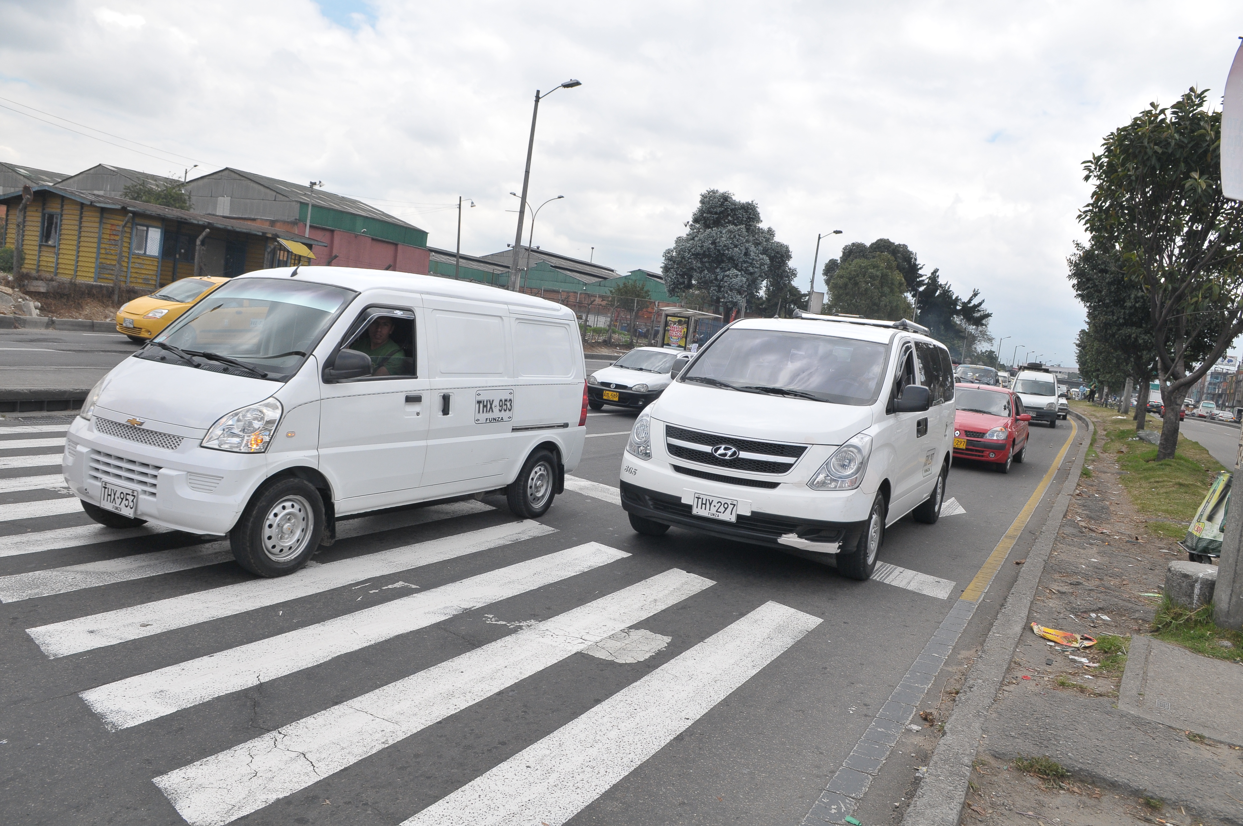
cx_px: 622
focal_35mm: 26
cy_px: 413
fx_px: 879
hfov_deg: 70.5
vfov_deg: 50.3
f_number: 4.5
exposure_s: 1/800
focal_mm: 17
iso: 400
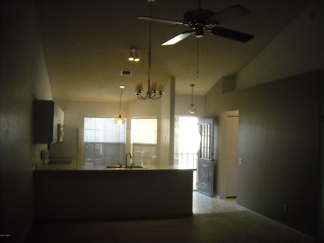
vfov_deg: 40.7
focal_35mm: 35
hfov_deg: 52.6
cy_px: 122
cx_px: 162
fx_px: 328
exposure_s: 1/250
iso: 800
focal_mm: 5.7
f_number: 2.8
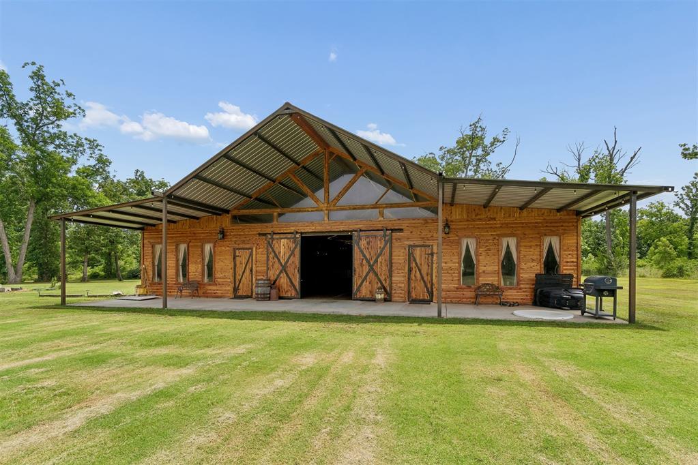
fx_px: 320
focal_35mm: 16
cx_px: 349
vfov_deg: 72.1
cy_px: 232
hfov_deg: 95.0
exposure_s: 1/400
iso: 100
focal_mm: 11
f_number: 9
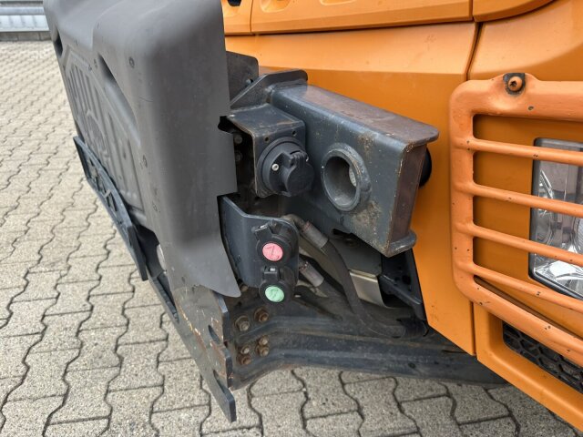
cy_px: 218
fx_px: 404
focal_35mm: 24
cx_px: 292
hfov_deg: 71.6
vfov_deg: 56.8
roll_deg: -0.2
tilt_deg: -26.1
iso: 80
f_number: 1.78
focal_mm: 6.86
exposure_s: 1/857
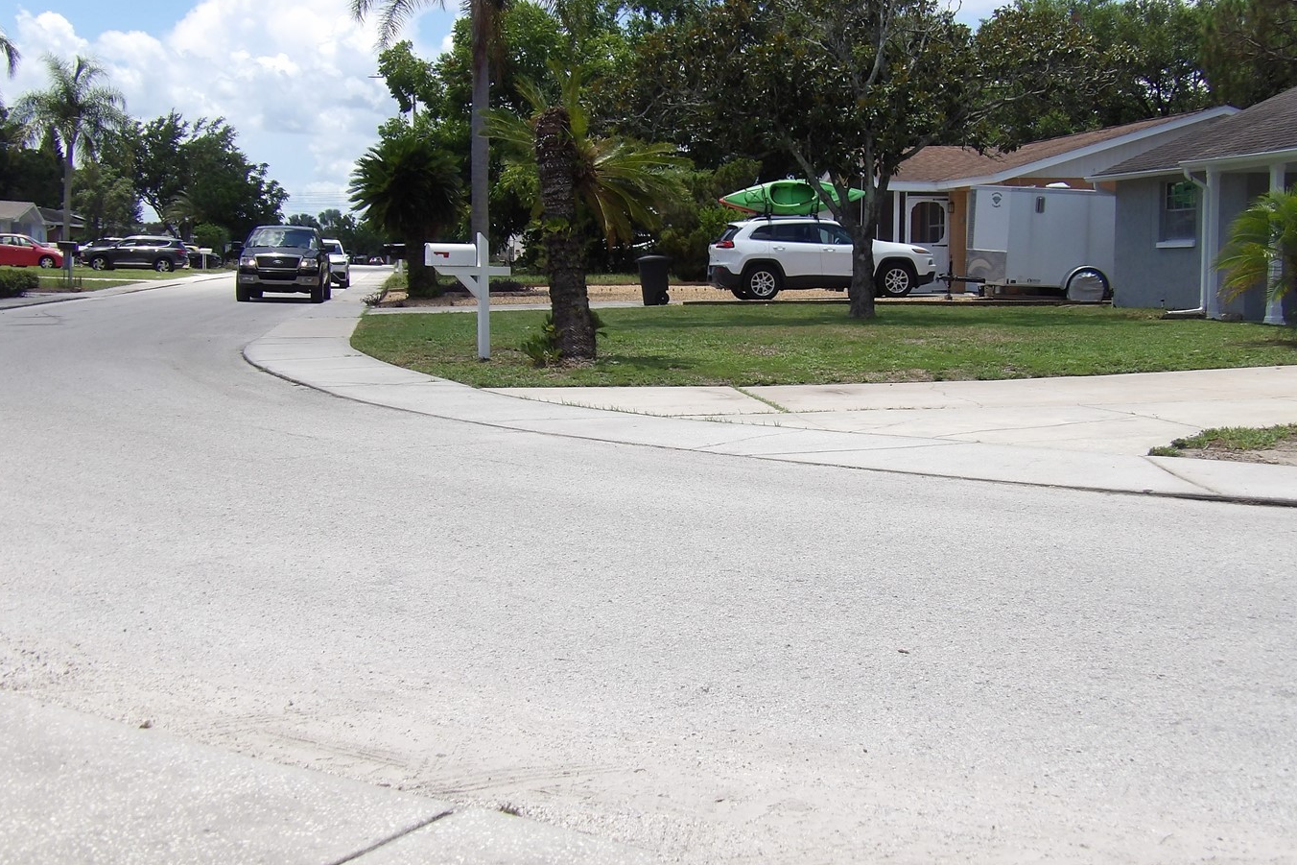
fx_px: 1729
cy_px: 429
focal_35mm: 48
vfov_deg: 28.1
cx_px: 712
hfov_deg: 41.1
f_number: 3.7
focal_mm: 7
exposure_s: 1/928
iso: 100
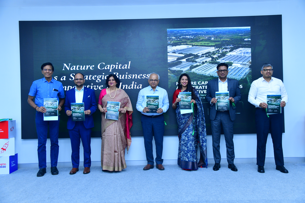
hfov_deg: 58.7
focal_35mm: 32
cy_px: 102
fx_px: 271
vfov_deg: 41.1
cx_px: 152
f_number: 6.3
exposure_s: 1/125
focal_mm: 32
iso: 1600
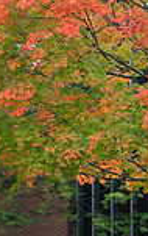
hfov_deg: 2.9
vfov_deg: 4.6
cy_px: 165
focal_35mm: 453
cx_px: 282
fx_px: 2910
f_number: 2.8
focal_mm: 116
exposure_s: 1/320
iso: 200
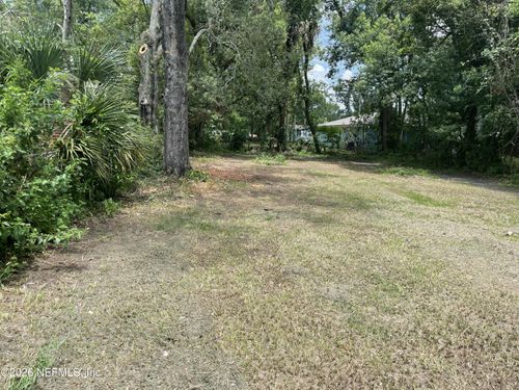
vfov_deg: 53.1
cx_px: 260
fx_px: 390
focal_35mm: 26
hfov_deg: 67.3
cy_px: 195
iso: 32
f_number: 1.6
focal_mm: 4.2
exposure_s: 1/868
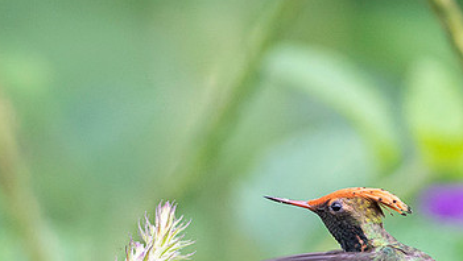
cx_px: 198
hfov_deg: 1.2
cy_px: 388
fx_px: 21462
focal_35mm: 1747
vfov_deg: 0.7
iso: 2500
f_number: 4
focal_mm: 500
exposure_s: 1/1000
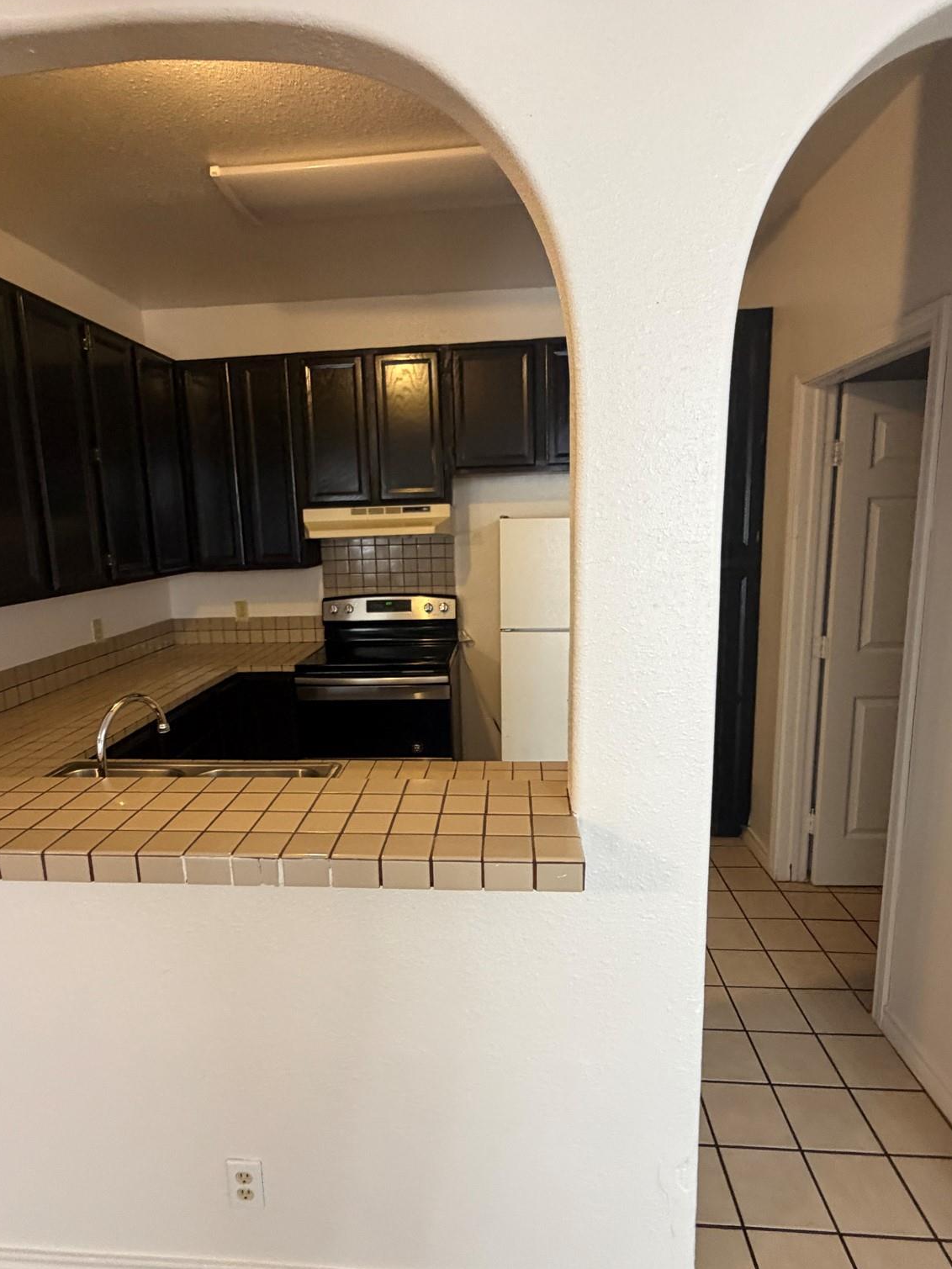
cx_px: 452
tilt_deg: -10.6
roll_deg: +2.2
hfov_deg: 68.6
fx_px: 697
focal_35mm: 19
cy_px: 638
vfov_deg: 84.7
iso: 320
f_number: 2.2
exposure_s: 1/60
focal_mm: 2.22
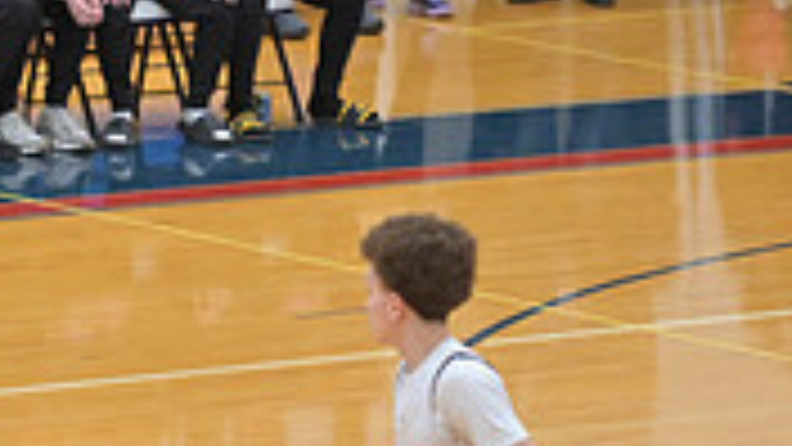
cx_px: -378
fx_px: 9765
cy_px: 293
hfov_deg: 4.6
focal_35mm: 465
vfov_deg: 2.6
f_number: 4
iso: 5000
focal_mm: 135
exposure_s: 1/800
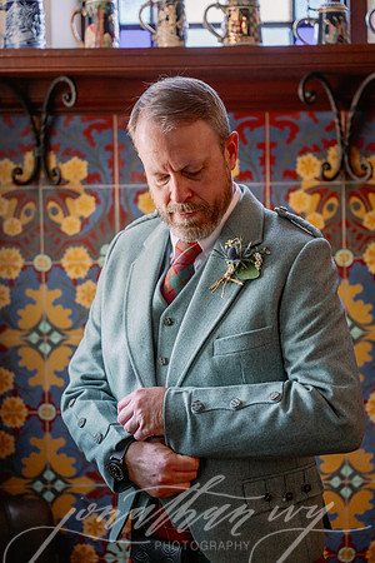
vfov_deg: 31.9
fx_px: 984
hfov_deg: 21.6
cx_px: 188
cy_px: 282
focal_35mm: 63
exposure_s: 1/125
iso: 1250
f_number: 2.8
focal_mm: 63
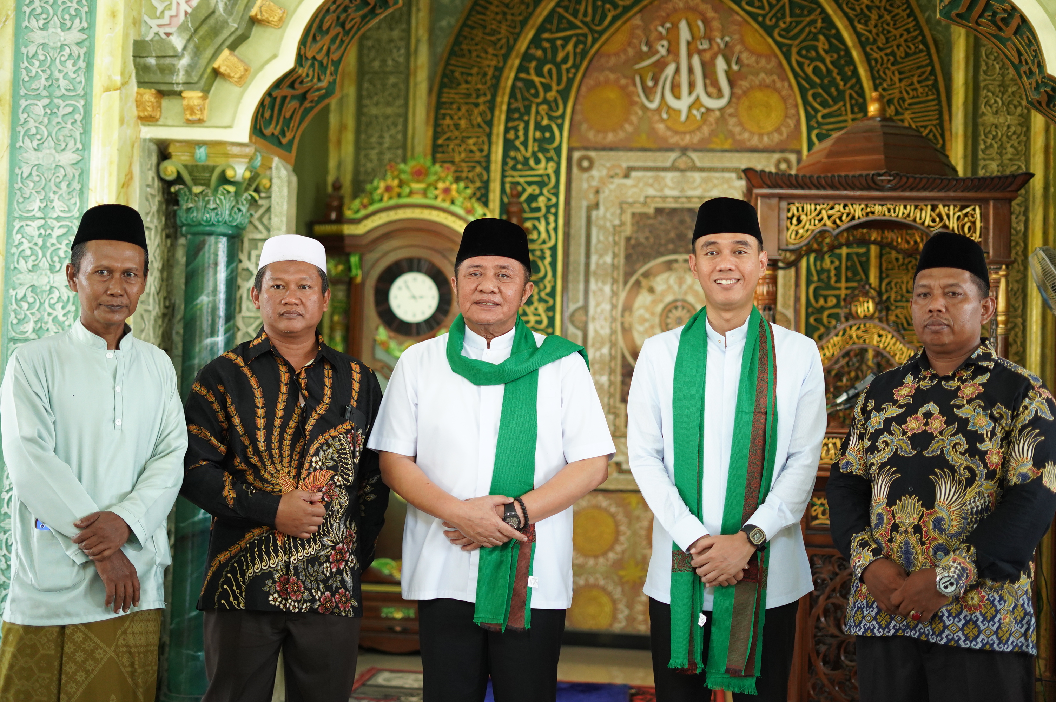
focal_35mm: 50
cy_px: 351
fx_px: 1465
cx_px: 528
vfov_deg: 26.9
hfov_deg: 39.6
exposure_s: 1/320
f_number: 2
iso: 2000
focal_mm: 50
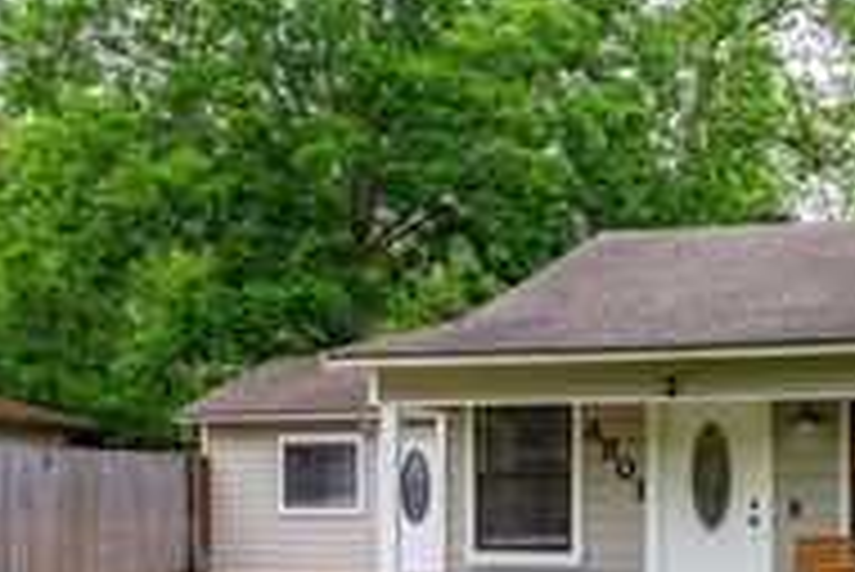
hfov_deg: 37.7
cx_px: 720
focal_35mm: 50
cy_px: 502
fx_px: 1188
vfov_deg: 26.2
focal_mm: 19
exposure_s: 1/60
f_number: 10
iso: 125
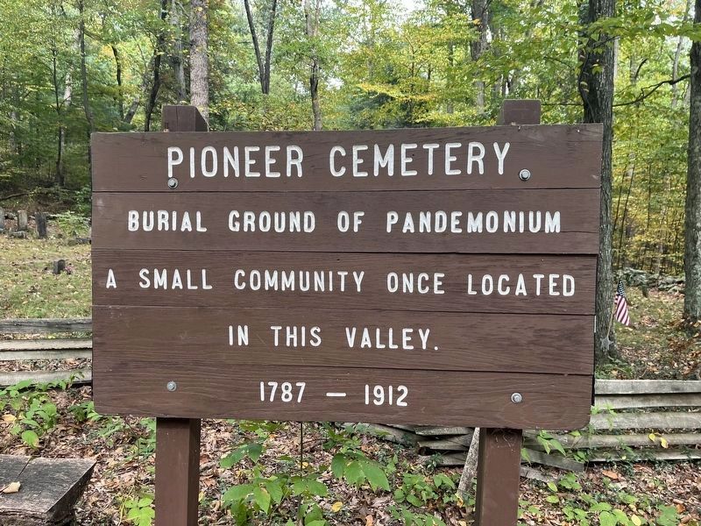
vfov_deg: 53.1
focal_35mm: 26
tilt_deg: -4.0
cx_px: 350
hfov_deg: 67.3
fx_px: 527
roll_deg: +0.2
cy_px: 263
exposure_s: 1/121
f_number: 1.6
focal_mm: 5.1
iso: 50
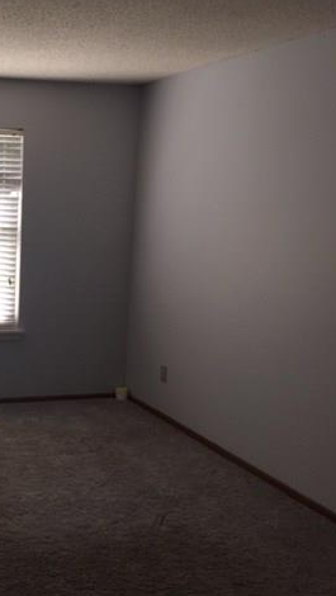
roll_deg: -0.9
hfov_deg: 25.7
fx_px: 680
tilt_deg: -7.7
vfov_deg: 47.3
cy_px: 293
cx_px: -36
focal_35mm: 43
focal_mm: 4.15
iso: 32
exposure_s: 1/125
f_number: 2.2
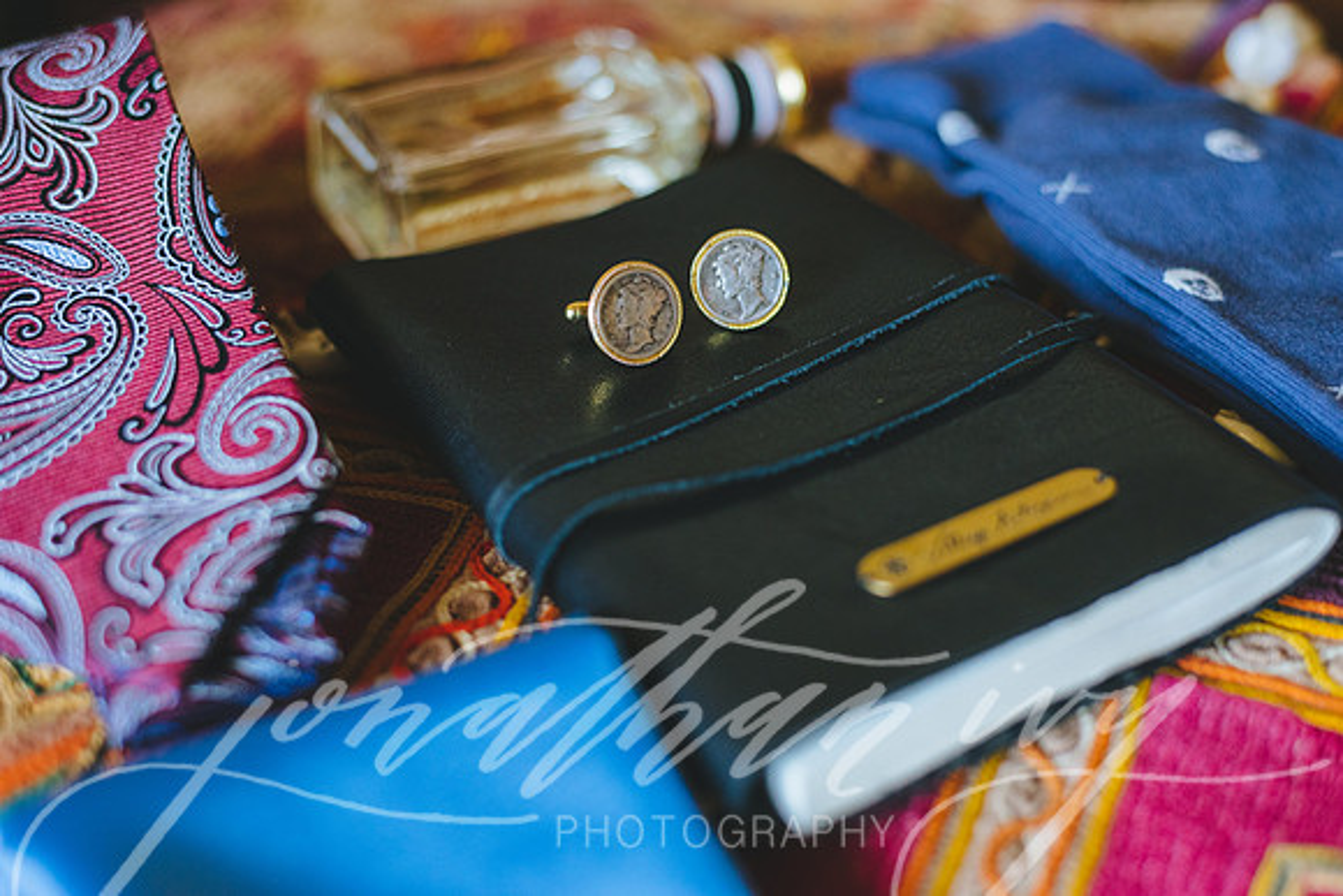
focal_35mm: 50
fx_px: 1866
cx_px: 672
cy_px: 448
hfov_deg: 39.6
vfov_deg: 27.0
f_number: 2.8
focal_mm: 50
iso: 1600
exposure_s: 1/125
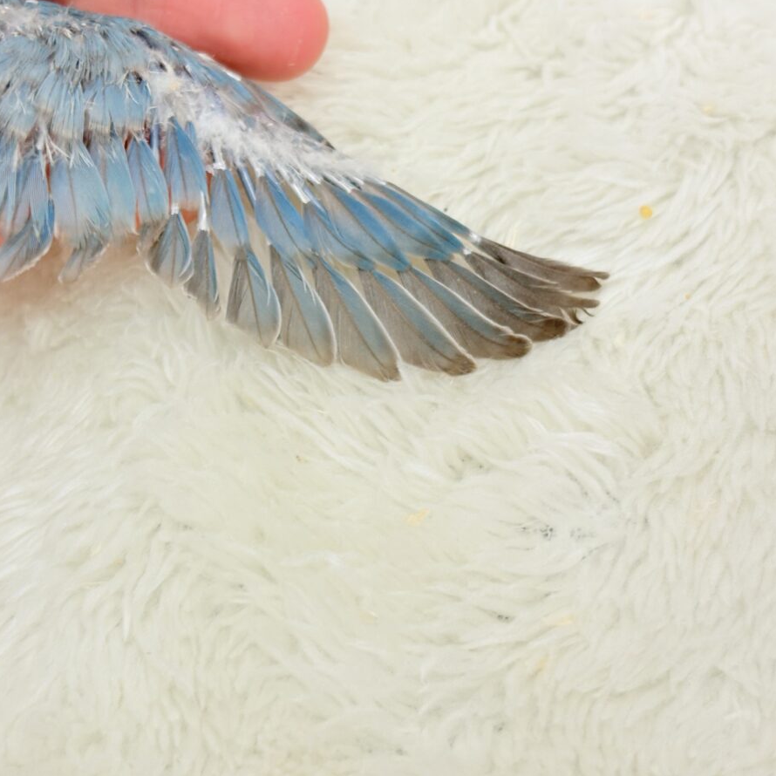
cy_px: 389
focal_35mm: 62
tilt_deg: -52.2
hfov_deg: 27.5
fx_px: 1572
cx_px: 255
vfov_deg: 27.7
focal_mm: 5.96
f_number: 1.6
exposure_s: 1/50
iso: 40
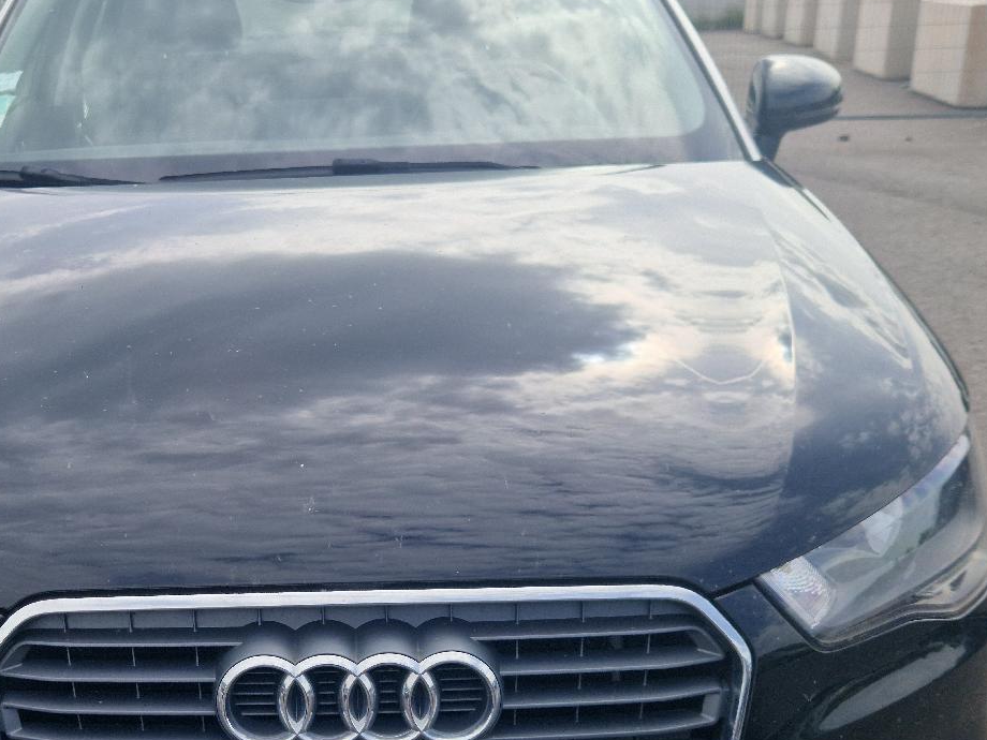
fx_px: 1283
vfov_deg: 32.0
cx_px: 303
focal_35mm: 45
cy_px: 484
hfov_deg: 41.3
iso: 50
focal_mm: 5.4
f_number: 1.8
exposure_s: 1/833
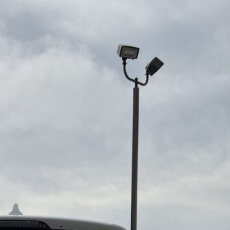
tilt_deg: -1.2
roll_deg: -0.4
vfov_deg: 21.7
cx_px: 27
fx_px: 541
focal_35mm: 72
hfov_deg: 23.4
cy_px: 298
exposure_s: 1/4065
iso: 16
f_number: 1.8
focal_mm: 3
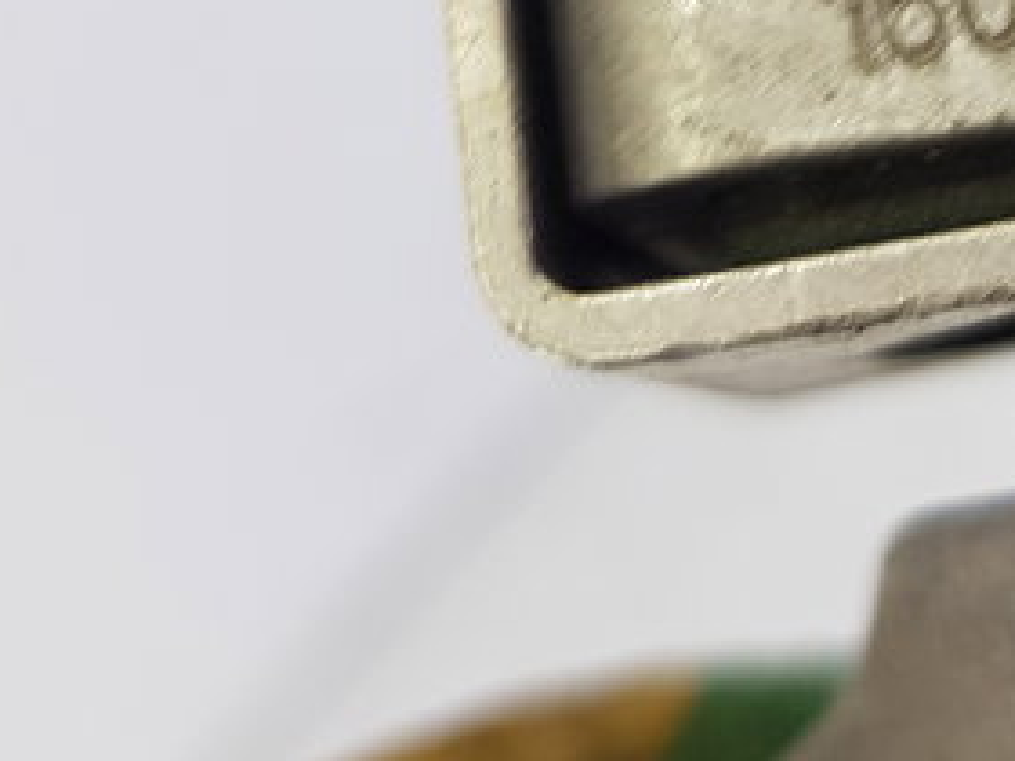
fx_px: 2786
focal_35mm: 95
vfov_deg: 14.8
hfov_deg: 19.1
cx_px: 1330
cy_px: -279
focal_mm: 4.2
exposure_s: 1/108
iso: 40
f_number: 1.7
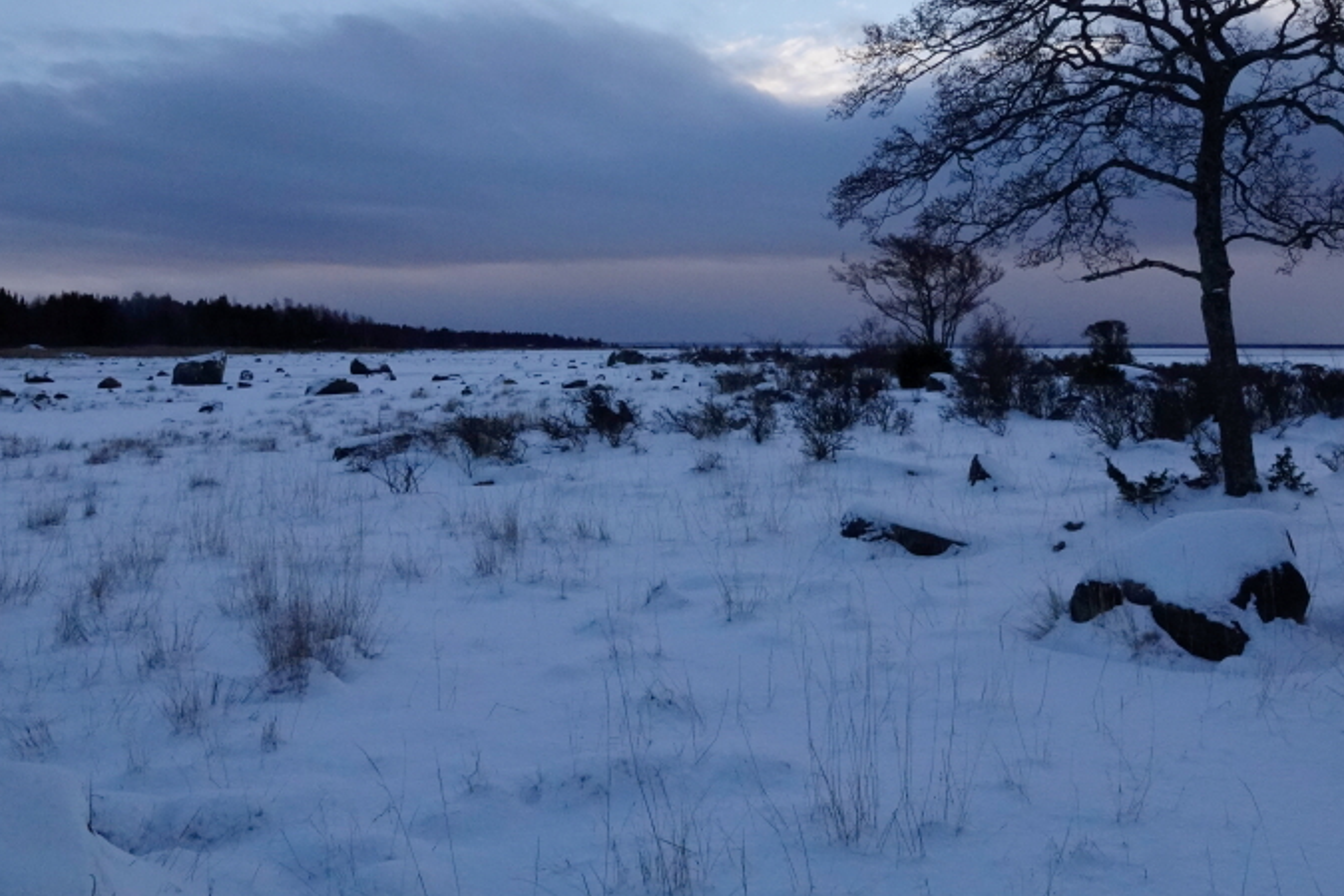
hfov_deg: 58.6
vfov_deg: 41.0
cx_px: 739
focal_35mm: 32
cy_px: 364
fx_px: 1195
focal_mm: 8.93
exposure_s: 1/800
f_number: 11
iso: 1250
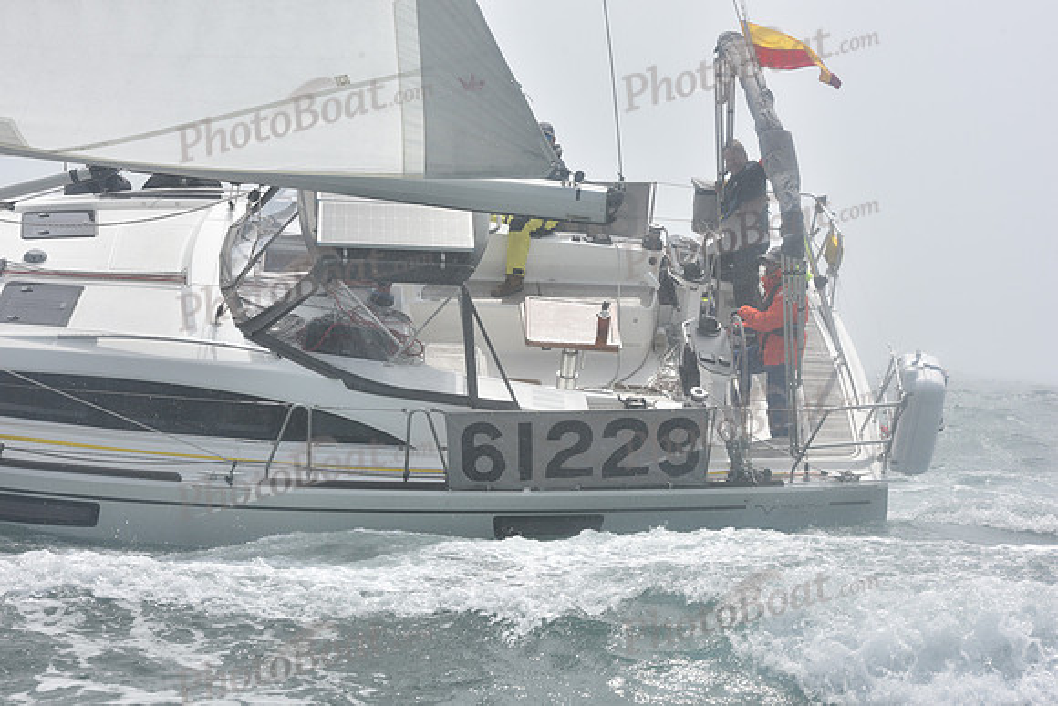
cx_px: 529
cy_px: 353
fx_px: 2205
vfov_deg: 18.2
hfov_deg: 27.0
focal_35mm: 75
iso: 320
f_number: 11
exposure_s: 1/800
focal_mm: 75
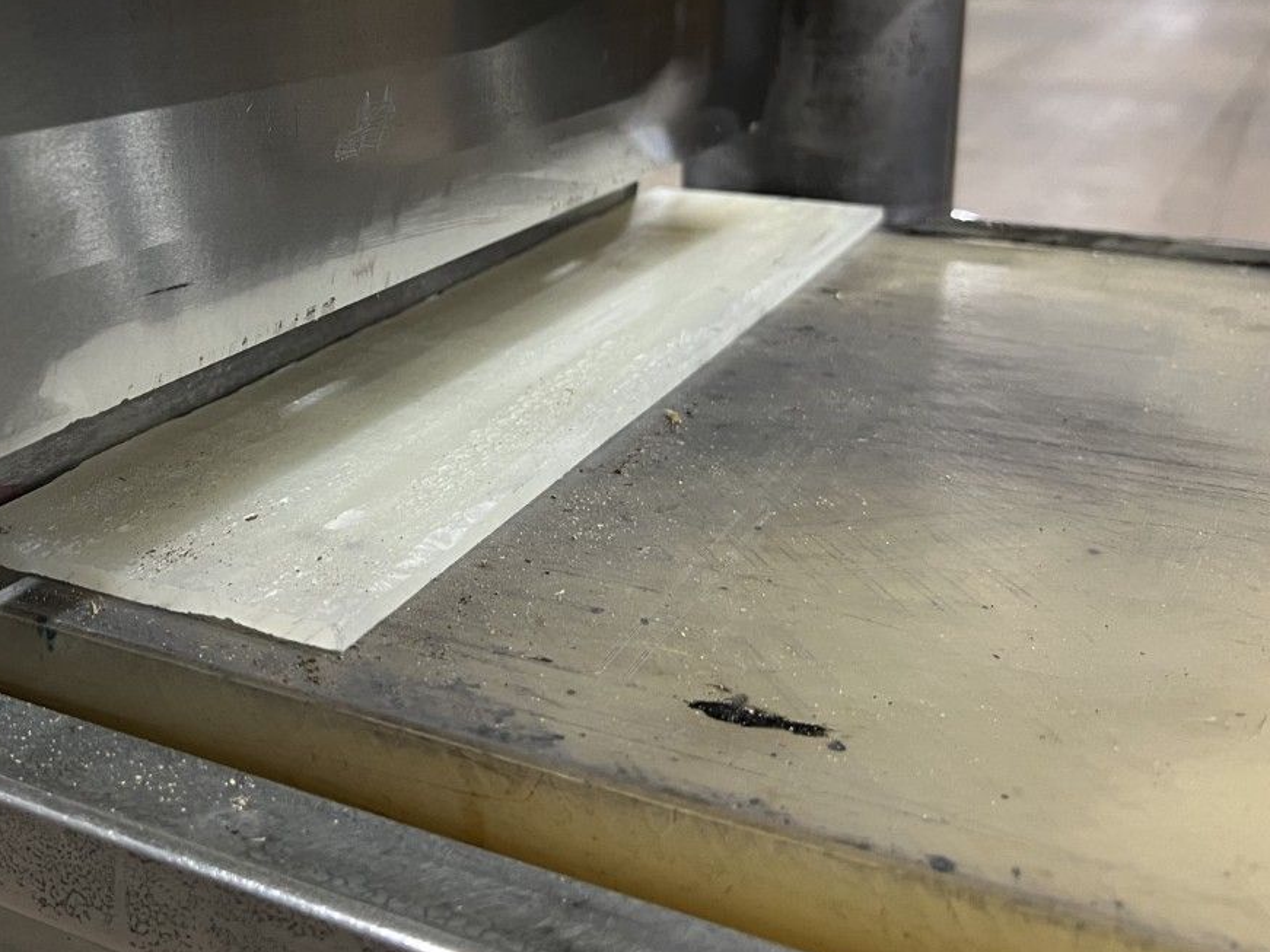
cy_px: 213
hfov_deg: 42.7
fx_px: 1577
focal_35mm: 43
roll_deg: +0.3
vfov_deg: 32.8
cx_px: 337
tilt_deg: -10.8
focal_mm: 5.7
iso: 250
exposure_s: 1/50
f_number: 1.5
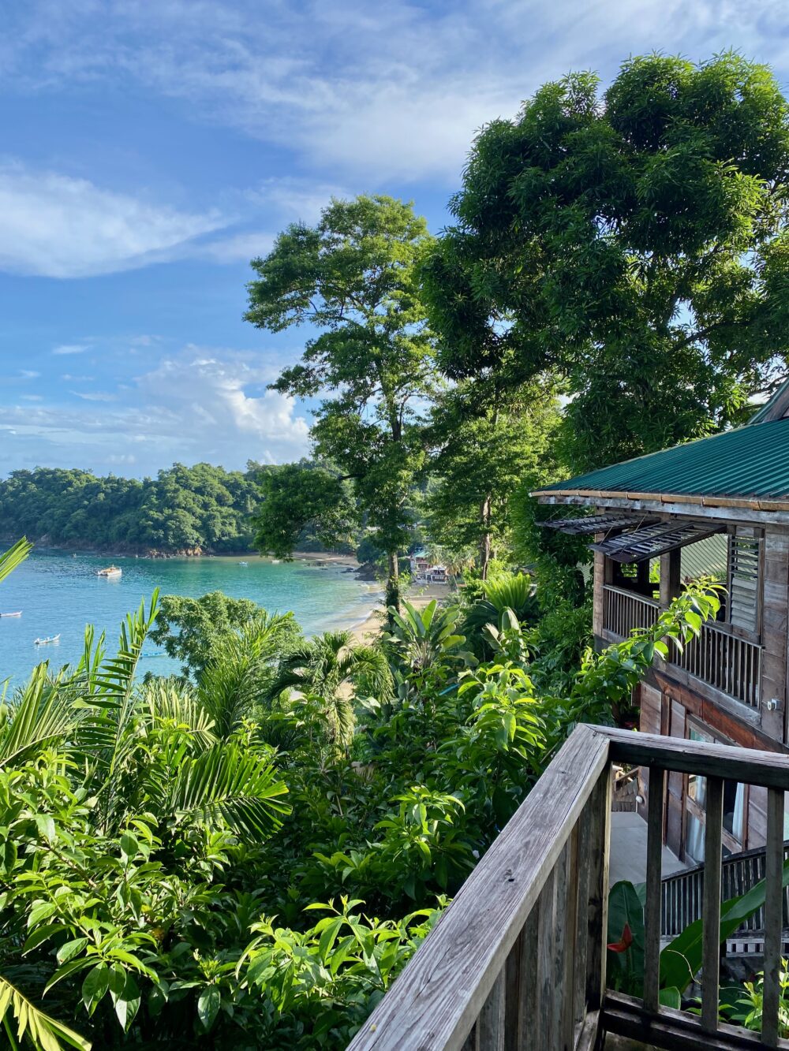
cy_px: 526
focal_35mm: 26
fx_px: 790
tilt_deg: -2.1
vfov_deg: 67.3
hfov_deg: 53.1
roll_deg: -1.6
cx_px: 394
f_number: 1.8
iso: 32
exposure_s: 1/1395
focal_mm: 4.25
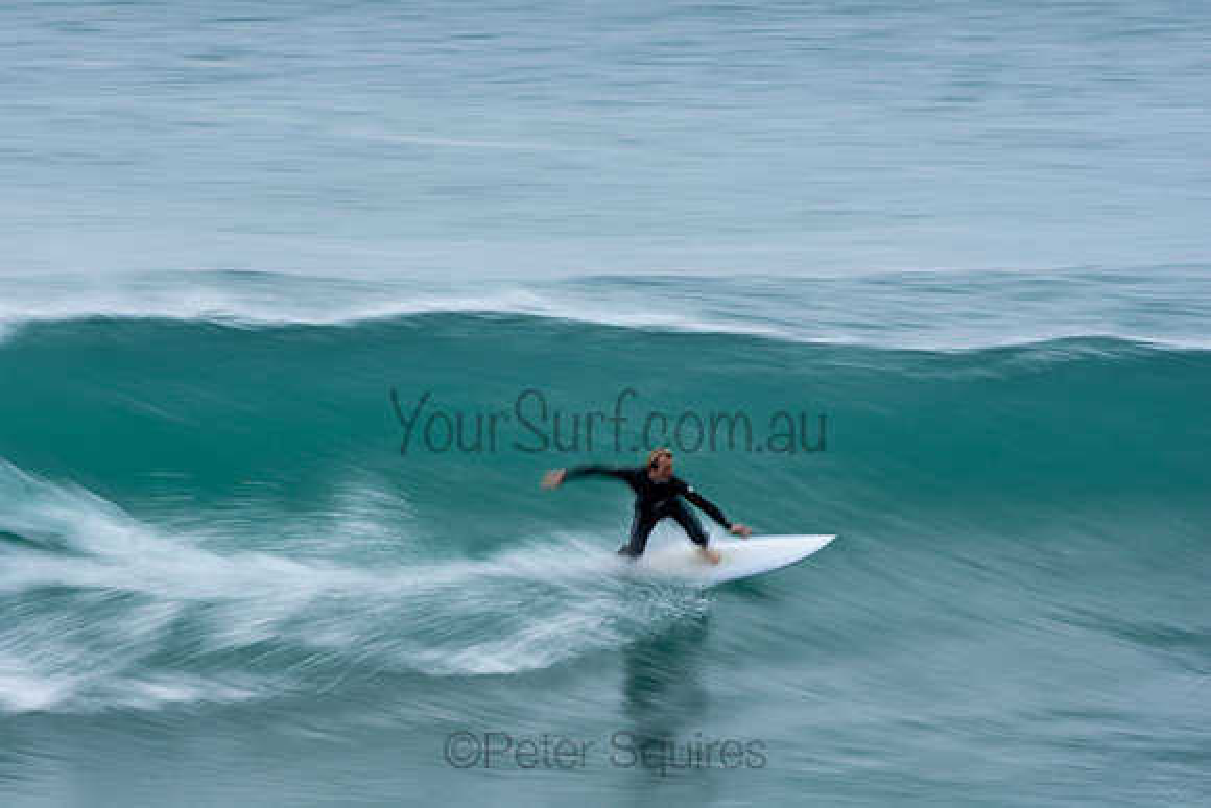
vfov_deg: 1.8
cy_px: 404
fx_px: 25234
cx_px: 606
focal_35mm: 750
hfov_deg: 2.7
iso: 100
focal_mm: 500
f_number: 22
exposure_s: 1/20
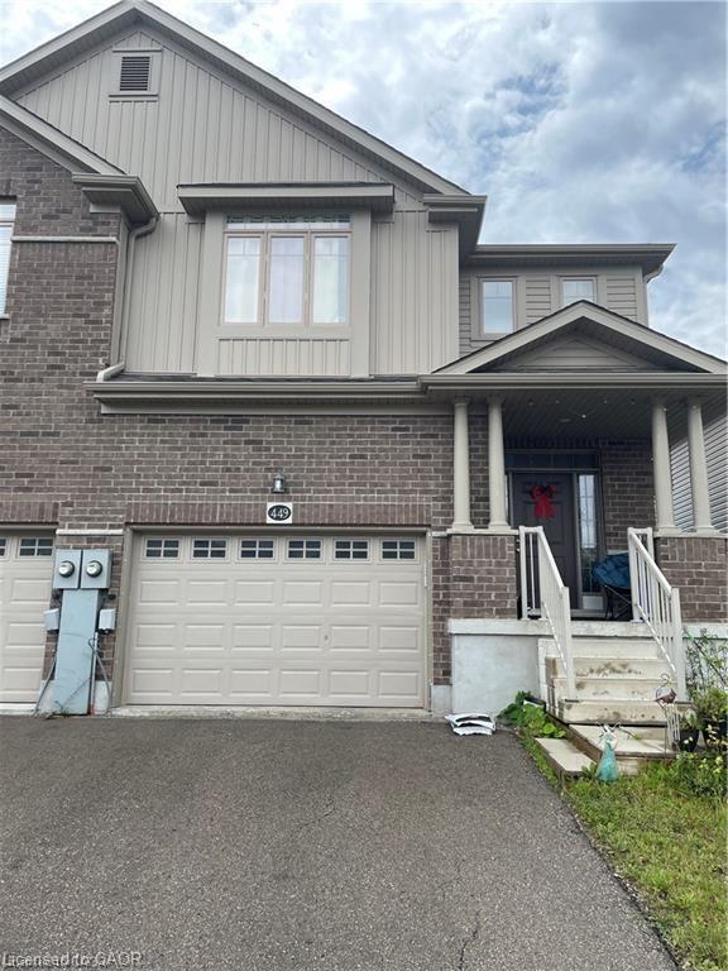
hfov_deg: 53.1
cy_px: 486
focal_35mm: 26
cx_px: 364
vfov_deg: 67.3
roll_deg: +1.0
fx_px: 729
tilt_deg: +13.0
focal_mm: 4.2
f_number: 1.6
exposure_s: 1/1795
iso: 32
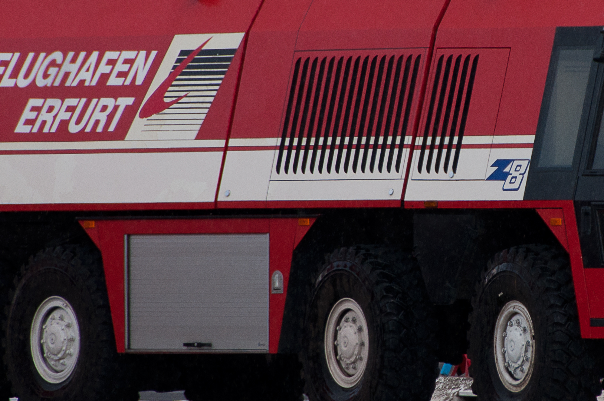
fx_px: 13241
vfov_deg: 1.7
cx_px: 454
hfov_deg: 2.6
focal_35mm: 790
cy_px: 155
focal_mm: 200
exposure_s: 1/500
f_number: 5.6
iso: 200
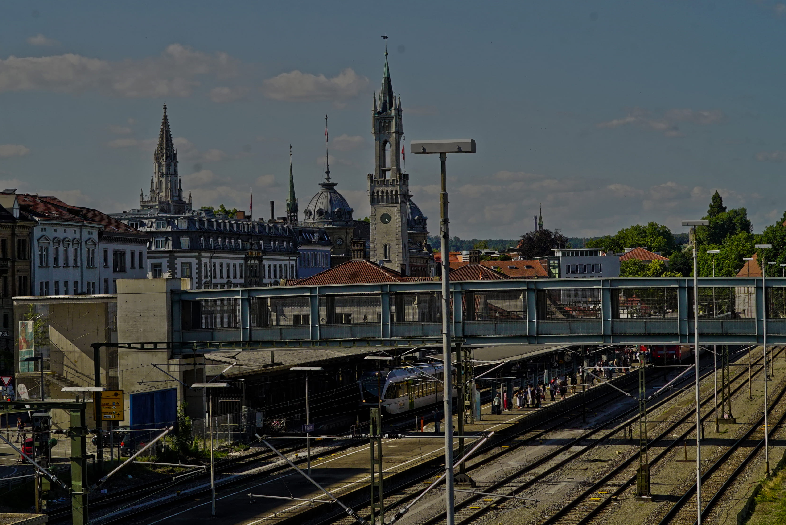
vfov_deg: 15.4
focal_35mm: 89
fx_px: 1944
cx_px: 290
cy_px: 241
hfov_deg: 22.8
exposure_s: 1/2000
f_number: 11
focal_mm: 70
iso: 2000
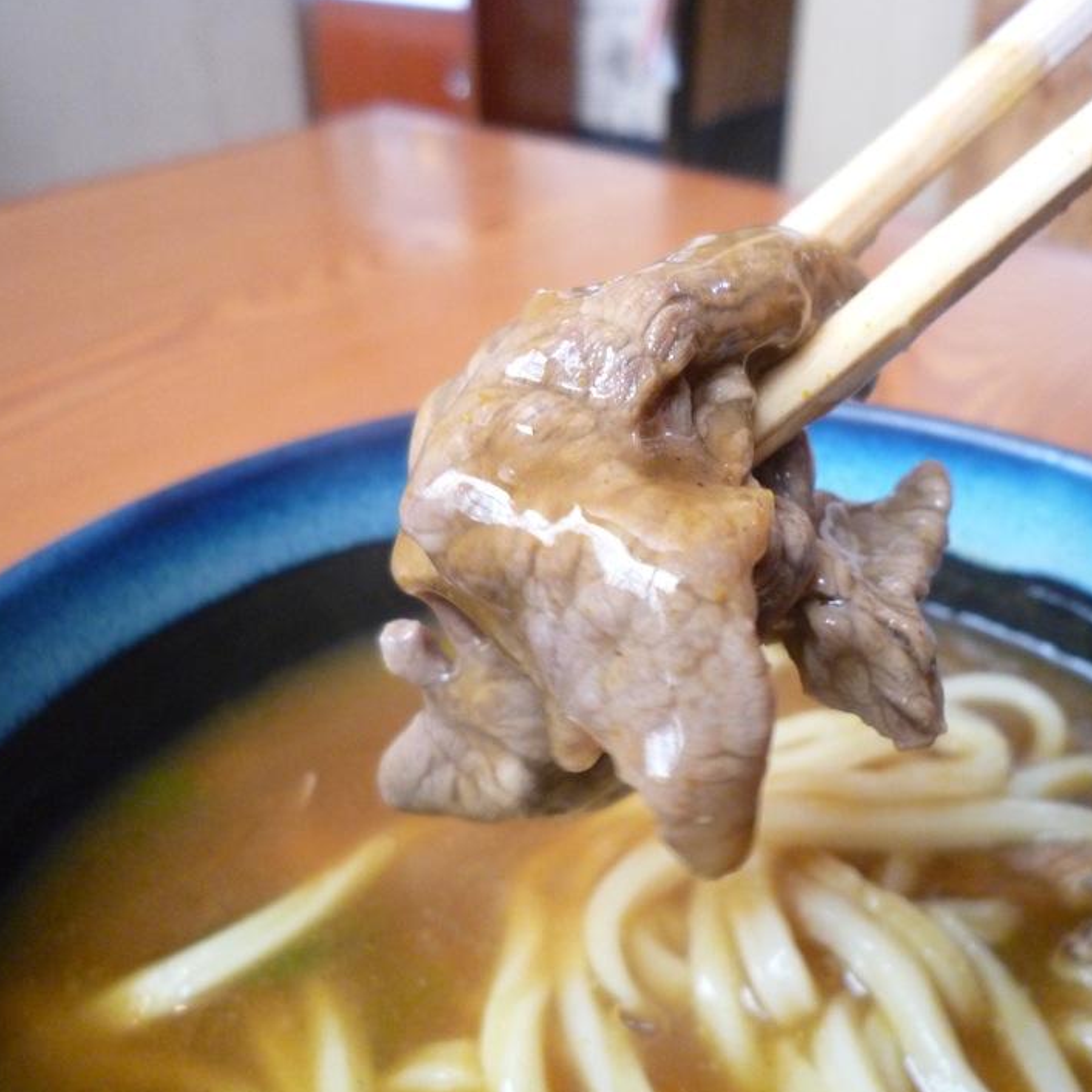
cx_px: 629
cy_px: 547
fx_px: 1071
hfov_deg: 53.8
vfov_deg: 54.0
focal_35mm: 30
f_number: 2.8
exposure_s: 1/25
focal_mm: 4.4
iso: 400
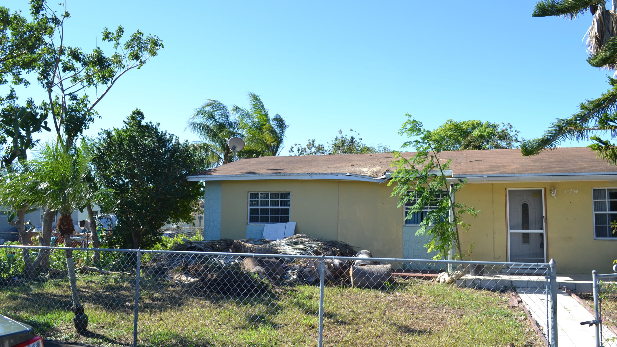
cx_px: 304
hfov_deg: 66.1
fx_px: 474
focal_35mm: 29
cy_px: 164
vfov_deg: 40.2
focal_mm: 18
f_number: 6.3
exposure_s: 1/160
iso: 100
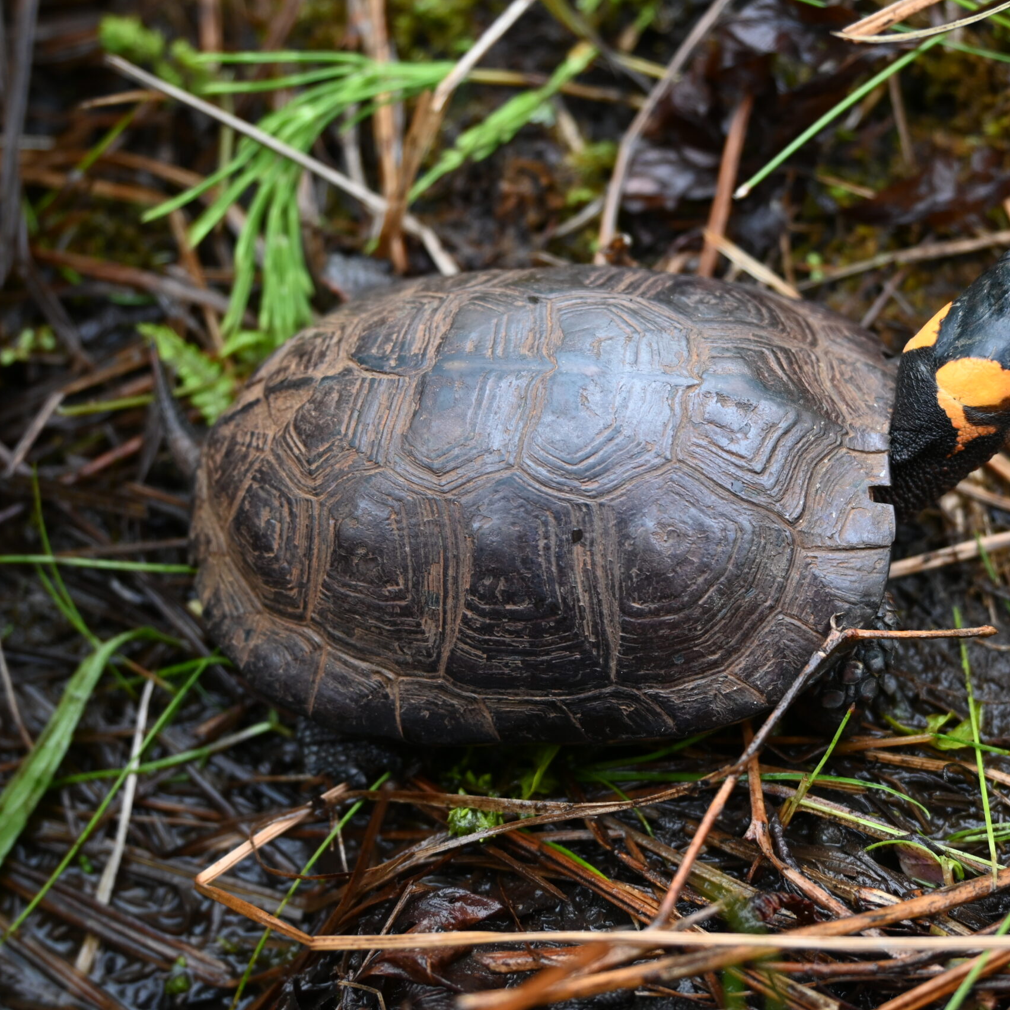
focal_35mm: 47
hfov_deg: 35.5
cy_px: 506
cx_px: 716
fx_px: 1550
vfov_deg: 36.1
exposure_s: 1/250
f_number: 4.5
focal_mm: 24.5
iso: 200
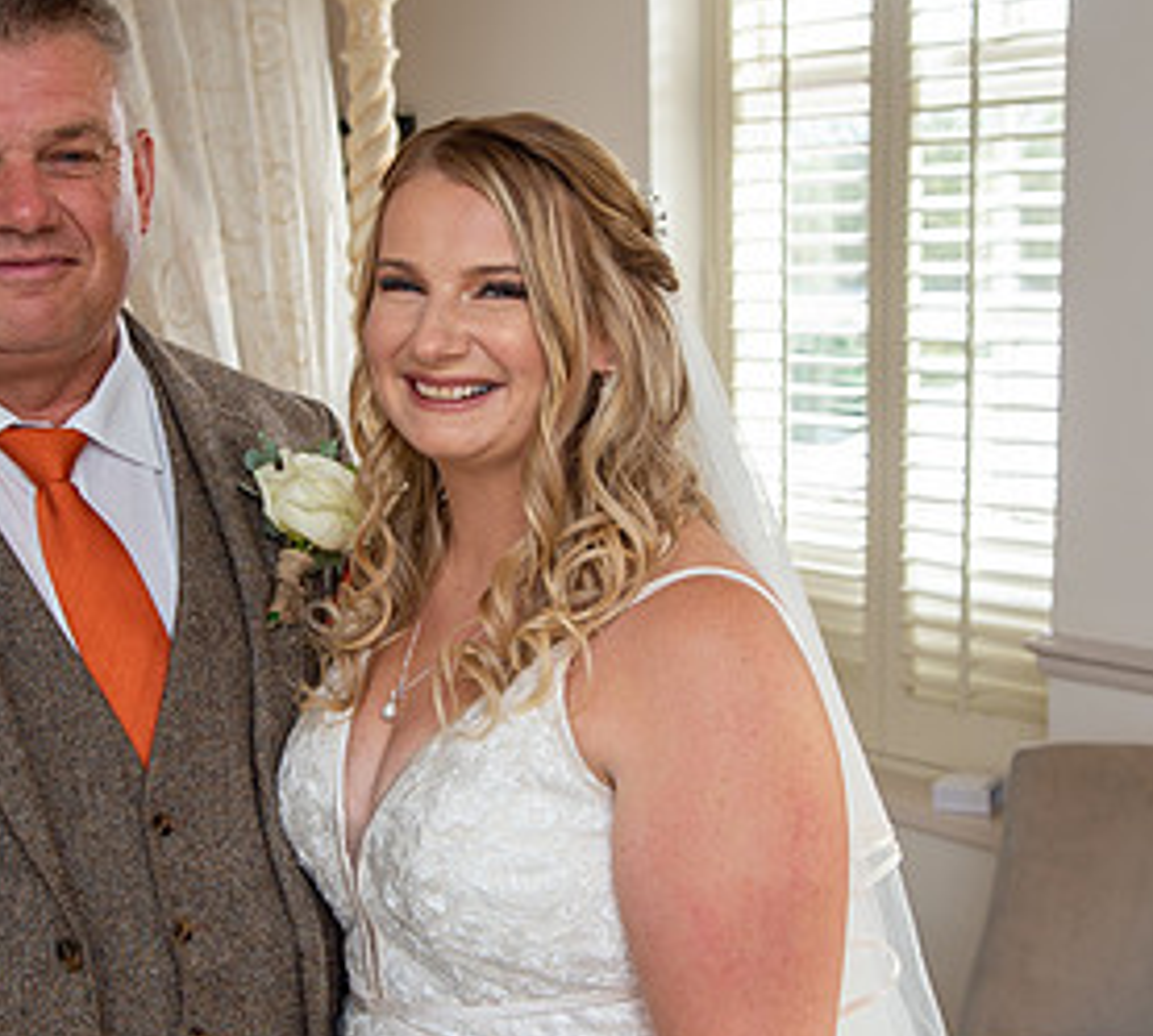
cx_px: 434
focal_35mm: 60
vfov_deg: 27.1
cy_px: 566
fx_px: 2150
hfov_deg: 29.9
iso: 160
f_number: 2.8
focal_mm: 20
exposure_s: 1/100
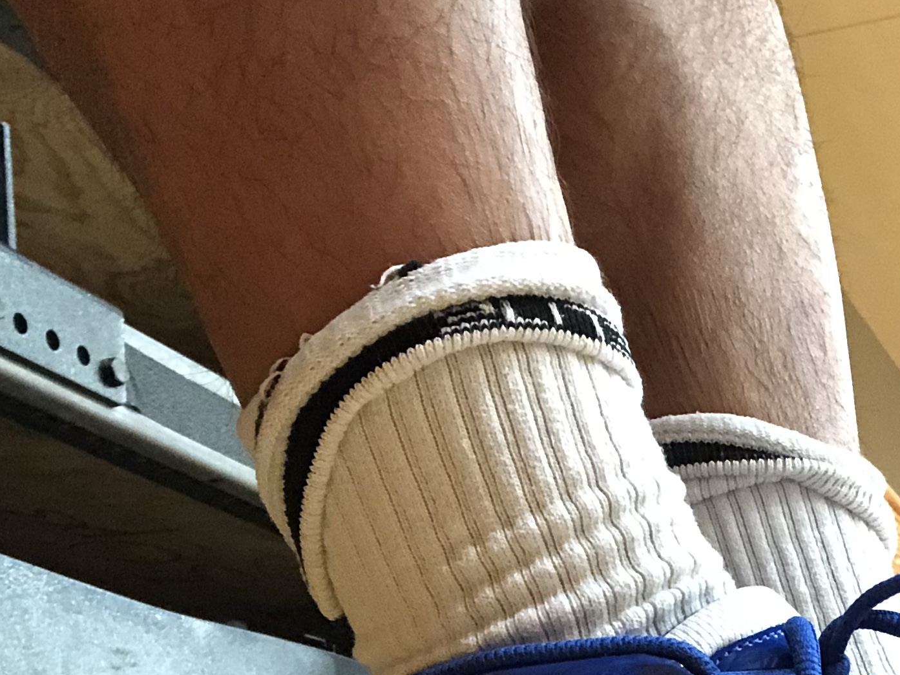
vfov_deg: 20.1
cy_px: 666
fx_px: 1845
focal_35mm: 71
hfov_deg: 25.9
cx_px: 914
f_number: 2.2
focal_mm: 2.87
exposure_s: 1/30
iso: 500
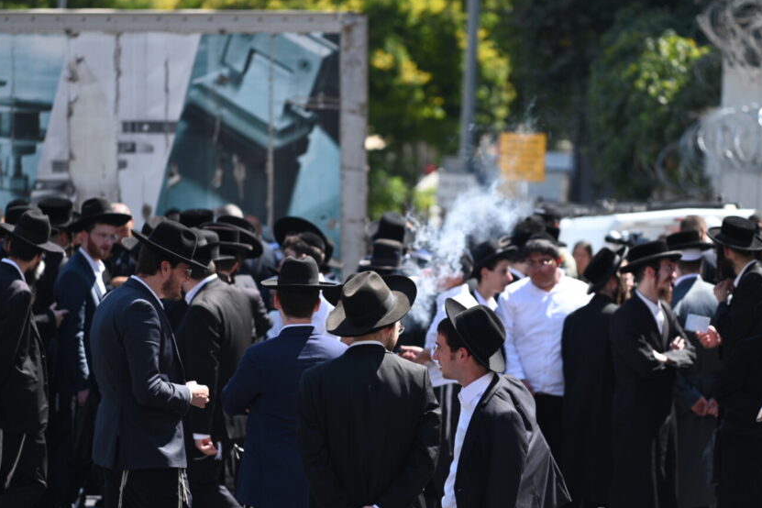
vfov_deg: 6.4
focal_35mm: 216
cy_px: 287
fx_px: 4572
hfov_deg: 9.5
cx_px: 428
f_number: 4
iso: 100
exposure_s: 1/400
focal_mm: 175
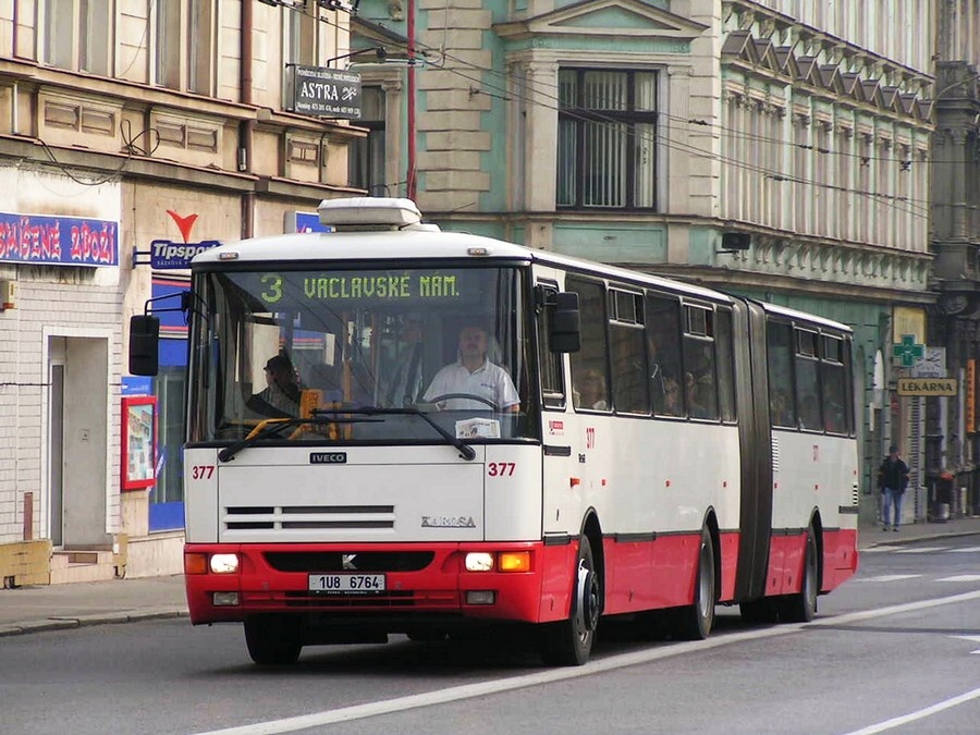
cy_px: 368
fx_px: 5832
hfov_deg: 9.6
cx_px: 490
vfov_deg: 7.2
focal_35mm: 206
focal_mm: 31.5
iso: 50
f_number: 3.5
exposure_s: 1/400
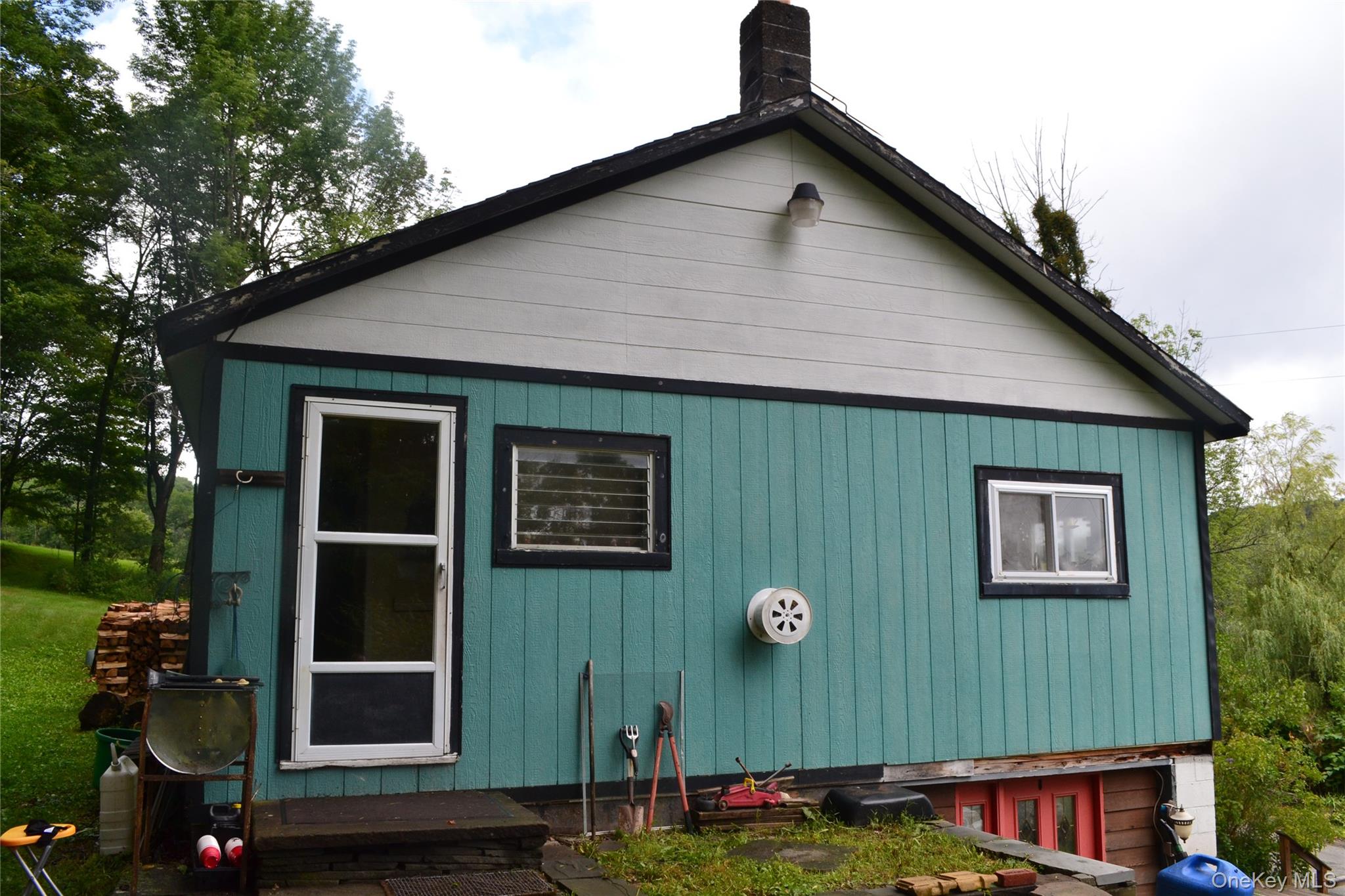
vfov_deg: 47.9
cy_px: 448
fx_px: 1009
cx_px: 672
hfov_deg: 67.4
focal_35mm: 27
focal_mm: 18
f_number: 10
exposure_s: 1/200
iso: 400
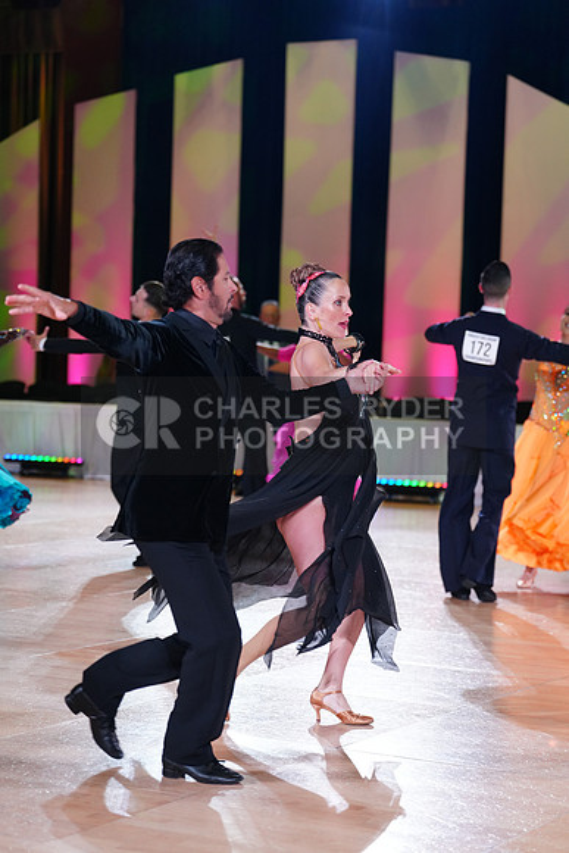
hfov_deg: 15.5
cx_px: 284
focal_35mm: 88
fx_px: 2085
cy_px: 426
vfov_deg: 23.1
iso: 1600
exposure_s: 1/400
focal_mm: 88
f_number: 2.8
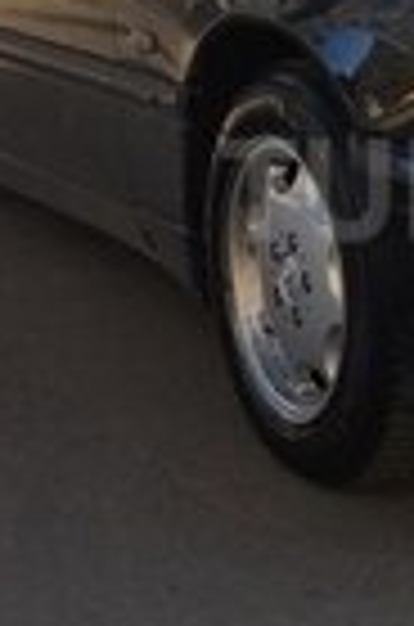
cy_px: 189
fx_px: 1872
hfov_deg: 12.2
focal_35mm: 108
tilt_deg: -12.6
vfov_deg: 18.9
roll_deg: +0.3
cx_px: 567
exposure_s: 1/494
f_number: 2.2
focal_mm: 4.15
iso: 32
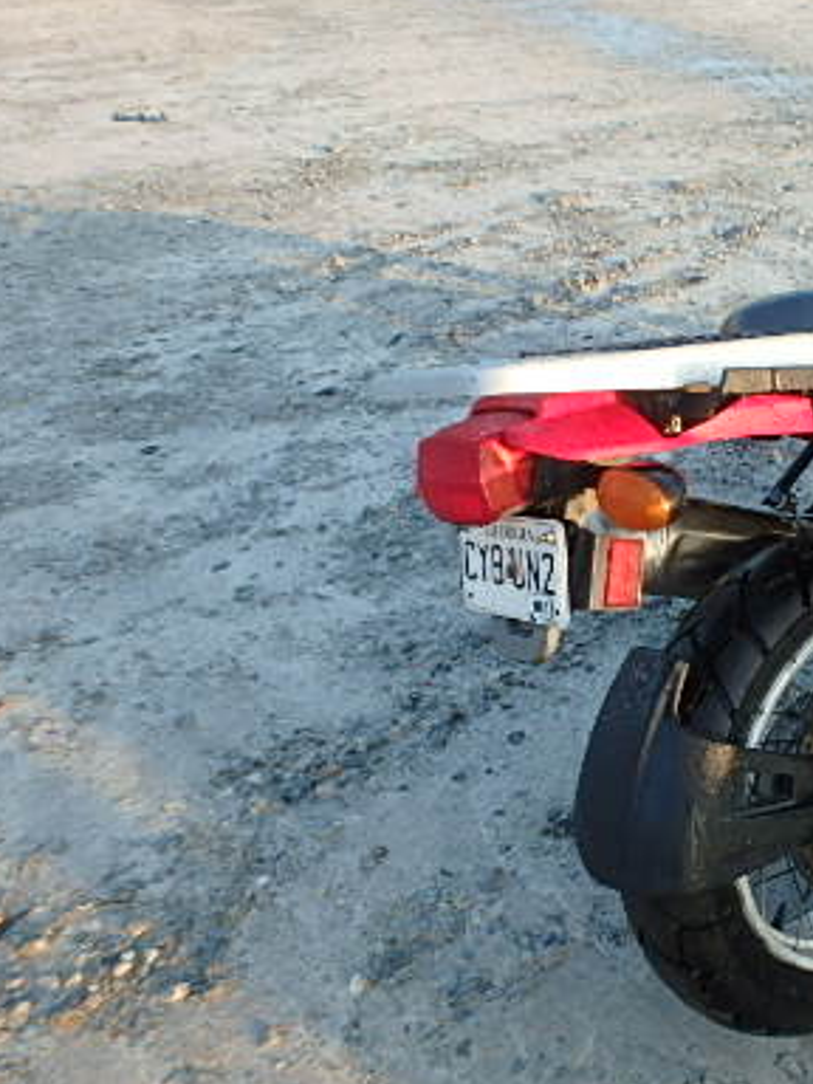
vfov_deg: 52.6
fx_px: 1096
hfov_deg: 35.1
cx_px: 886
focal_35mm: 35
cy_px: 528
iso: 125
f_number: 3.5
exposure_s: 1/125
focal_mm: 3.7
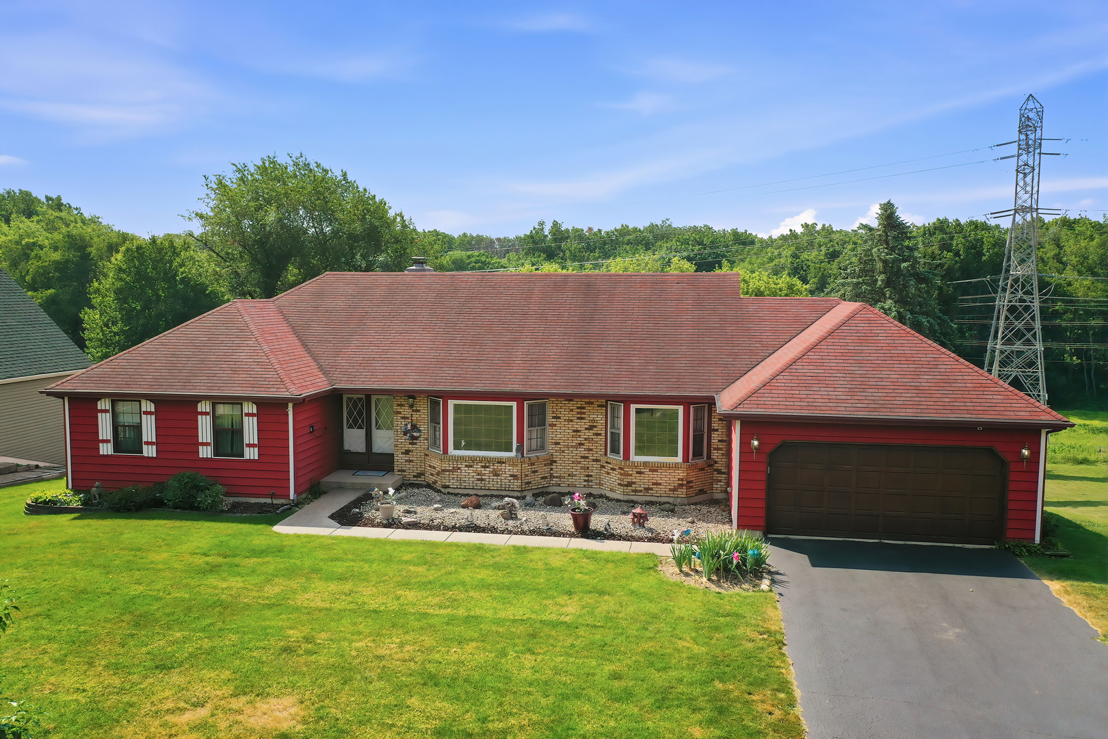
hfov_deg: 65.5
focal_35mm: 28
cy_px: 370
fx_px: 862
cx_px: 554
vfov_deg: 46.4
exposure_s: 1/2000
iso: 100
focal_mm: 10.3
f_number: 3.2
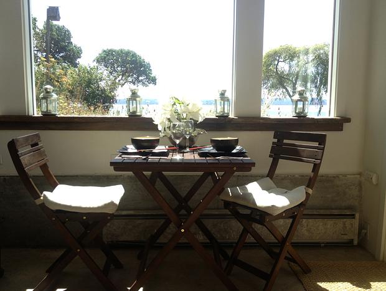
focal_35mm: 35
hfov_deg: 52.6
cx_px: 193
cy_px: 146
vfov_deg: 40.8
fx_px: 391
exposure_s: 1/327
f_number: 2.4
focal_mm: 4.28
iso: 50
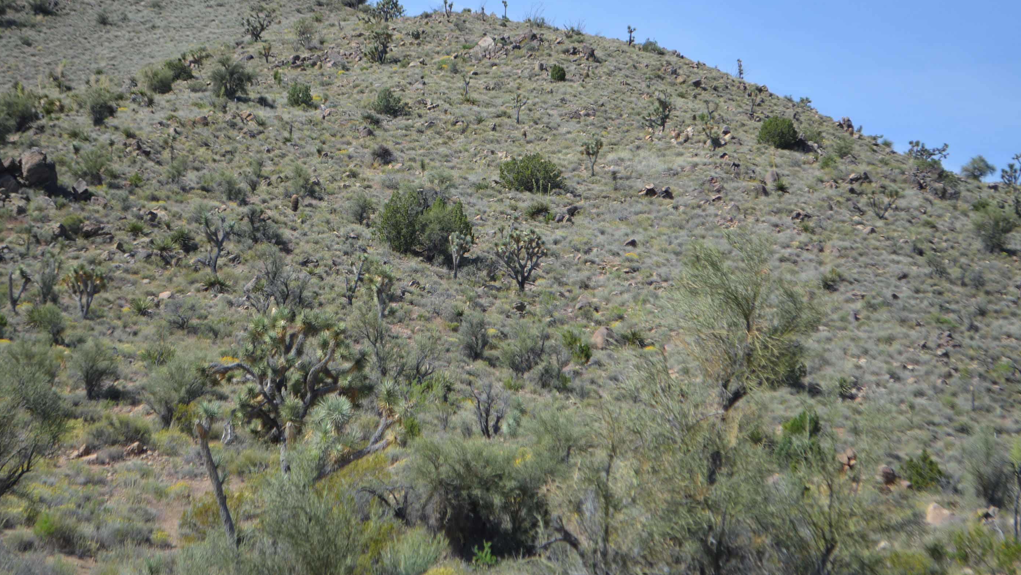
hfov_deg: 23.0
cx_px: 478
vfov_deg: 13.1
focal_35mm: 93
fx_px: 2506
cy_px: 242
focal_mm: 55
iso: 400
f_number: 5.6
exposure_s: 1/1600
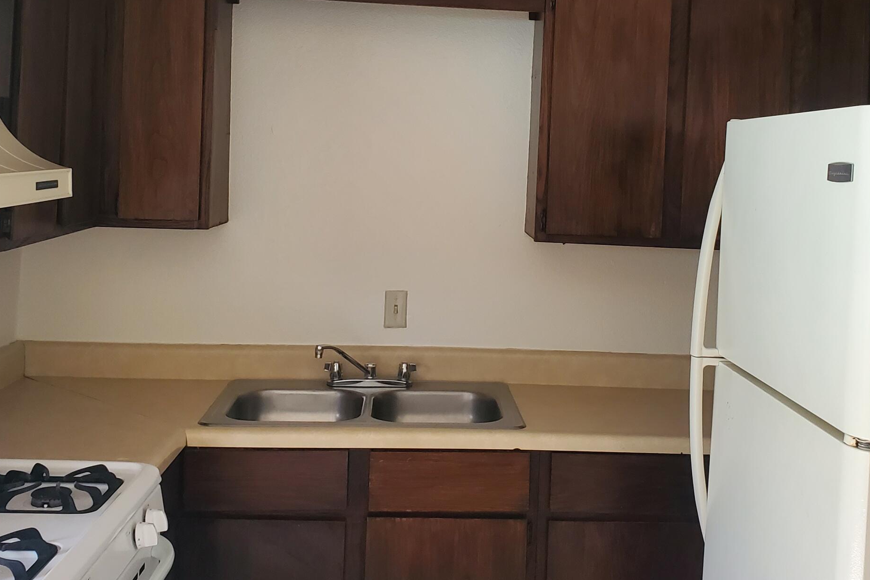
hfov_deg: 44.5
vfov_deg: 30.1
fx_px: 1063
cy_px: 164
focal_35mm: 44
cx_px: 467
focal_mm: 4.3
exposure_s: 1/120
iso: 200
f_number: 2.4
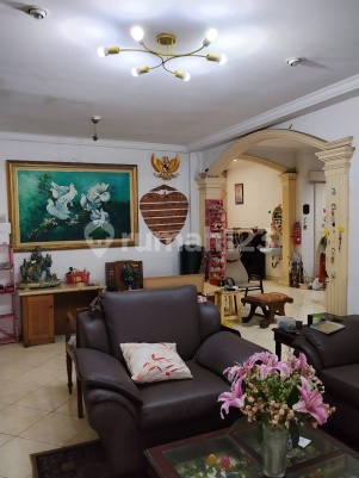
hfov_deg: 48.3
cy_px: 239
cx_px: 180
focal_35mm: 29
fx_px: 401
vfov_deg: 61.6
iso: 200
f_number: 1.8
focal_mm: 4.22
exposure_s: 1/33
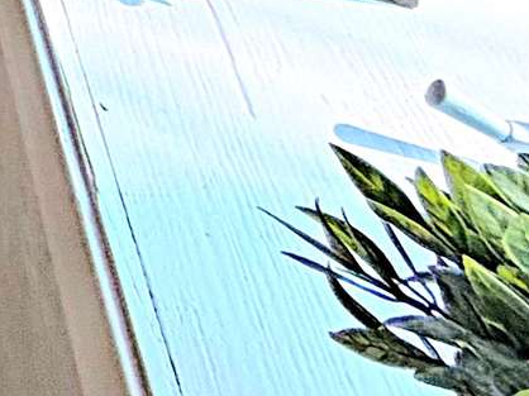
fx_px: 1573
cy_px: -999
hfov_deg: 10.3
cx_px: -1216
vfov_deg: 9.1
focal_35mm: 103
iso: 40
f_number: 2.2
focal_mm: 2.22
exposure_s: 1/120
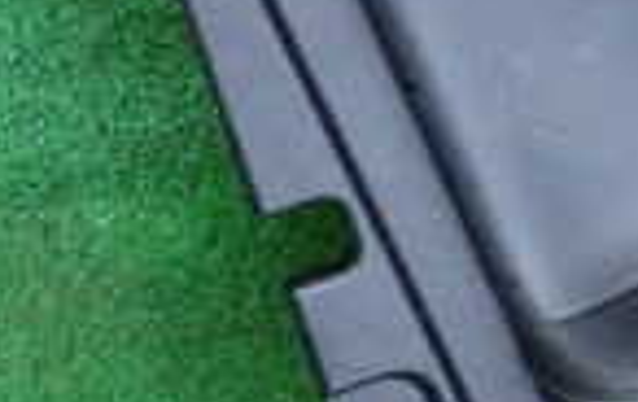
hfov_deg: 13.2
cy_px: 118
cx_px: 1215
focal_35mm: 139
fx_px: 2422
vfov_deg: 9.5
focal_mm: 5.79
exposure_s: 1/125
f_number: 2.4
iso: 800
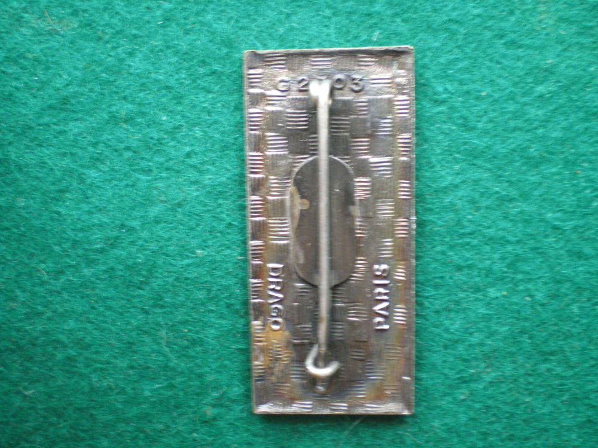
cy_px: 224
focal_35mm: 38
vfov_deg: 37.7
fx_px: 656
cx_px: 299
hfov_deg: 49.0
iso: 400
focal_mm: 6.3
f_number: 3.1
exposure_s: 1/6
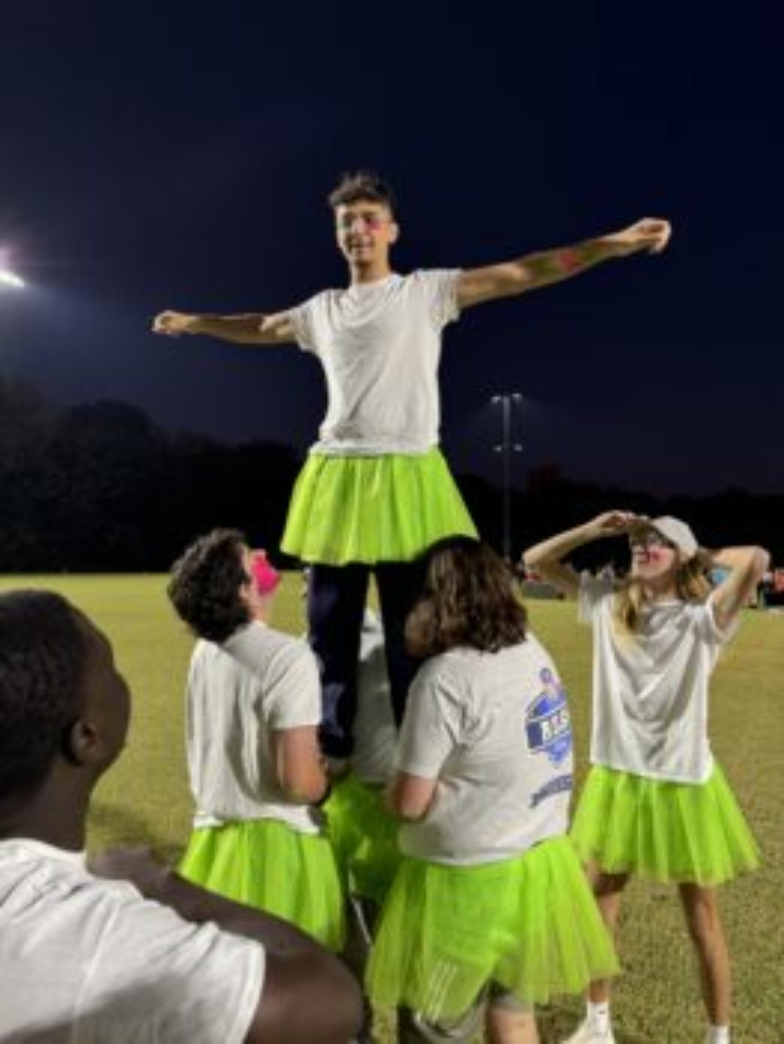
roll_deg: +0.5
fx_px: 724
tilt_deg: +0.7
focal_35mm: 24
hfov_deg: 56.9
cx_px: 392
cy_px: 522
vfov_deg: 71.6
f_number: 1.78
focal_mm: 6.76
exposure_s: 1/60
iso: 160
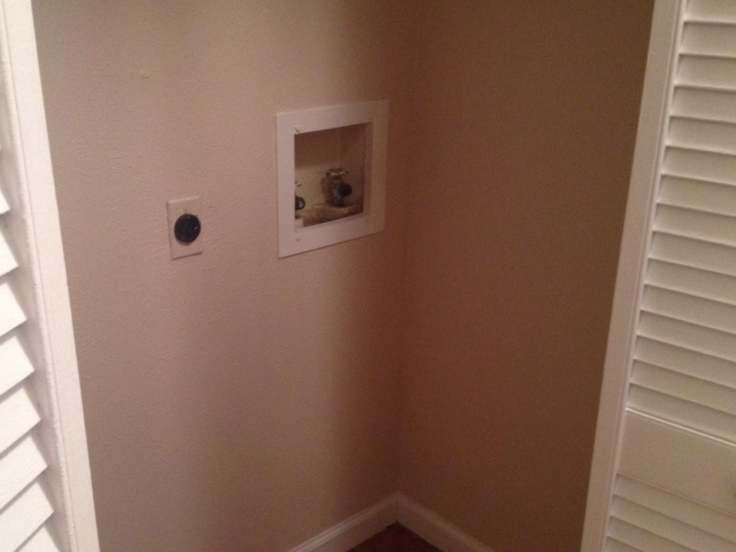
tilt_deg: -22.4
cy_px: 296
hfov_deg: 44.7
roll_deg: -0.3
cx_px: 318
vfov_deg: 34.3
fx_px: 893
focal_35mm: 42
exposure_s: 1/20
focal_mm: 4.28
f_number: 2.4
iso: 250
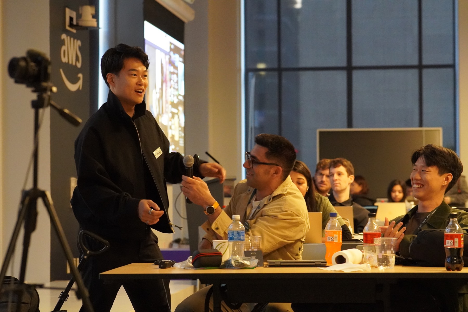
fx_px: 1462
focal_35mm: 112
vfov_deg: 12.2
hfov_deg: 18.2
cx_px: 234
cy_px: 156
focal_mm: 75
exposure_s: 1/160
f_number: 4
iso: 6400
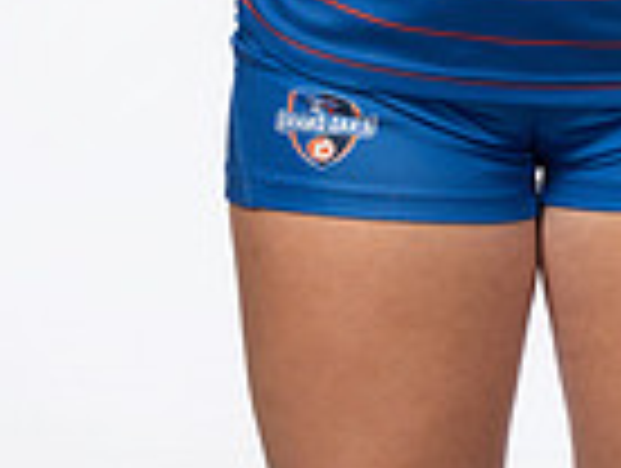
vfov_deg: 7.1
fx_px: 3594
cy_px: -531
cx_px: 544
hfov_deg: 9.8
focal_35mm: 200
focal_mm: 64
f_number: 8
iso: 800
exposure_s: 1/250
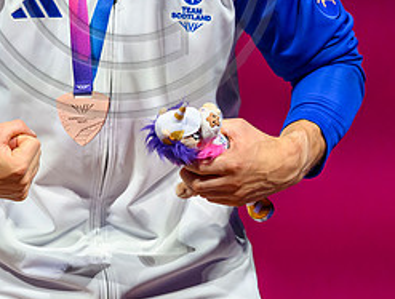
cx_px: 90
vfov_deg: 3.7
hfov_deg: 4.8
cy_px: -45
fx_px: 4683
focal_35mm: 409
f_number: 3.2
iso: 2500
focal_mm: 160
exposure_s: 1/1600
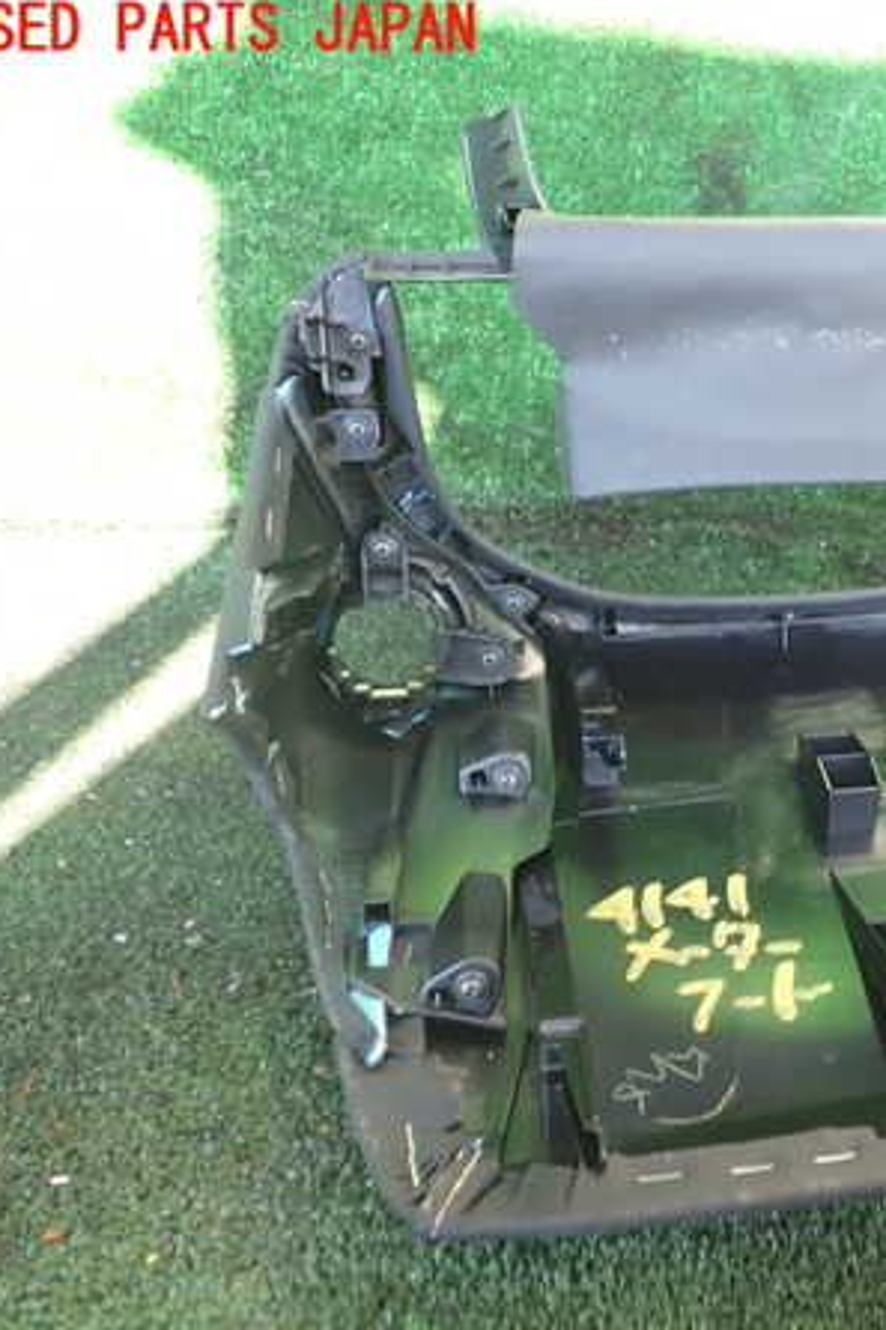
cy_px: 665
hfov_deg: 30.2
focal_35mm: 42
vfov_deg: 46.4
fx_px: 1552
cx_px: 829
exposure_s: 1/60
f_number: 2.3
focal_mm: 5.4
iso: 125
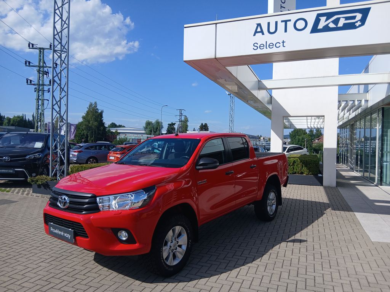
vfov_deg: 53.1
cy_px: 146
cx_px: 195
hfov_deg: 67.3
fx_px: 293
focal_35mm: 26
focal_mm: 3.98
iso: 20
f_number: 1.8
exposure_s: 1/791
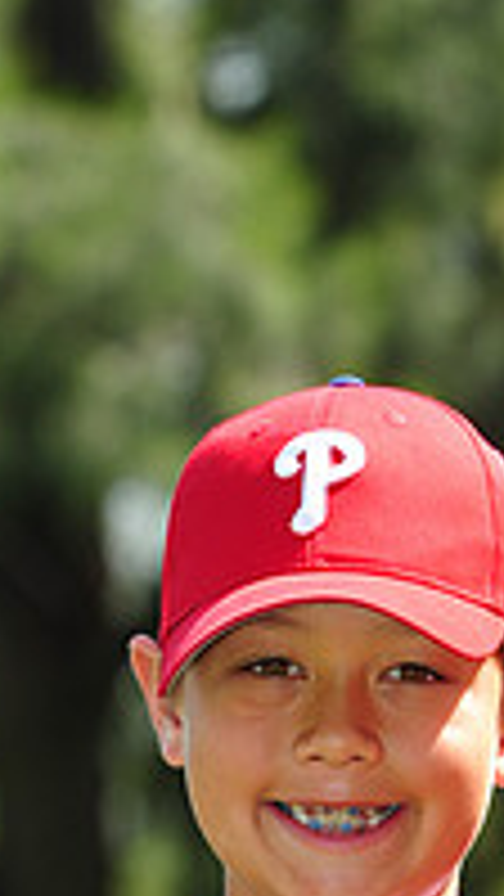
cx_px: 513
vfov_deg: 4.9
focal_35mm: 443
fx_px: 10520
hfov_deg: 2.7
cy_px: 1085
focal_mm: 145
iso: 200
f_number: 7.1
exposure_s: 1/250
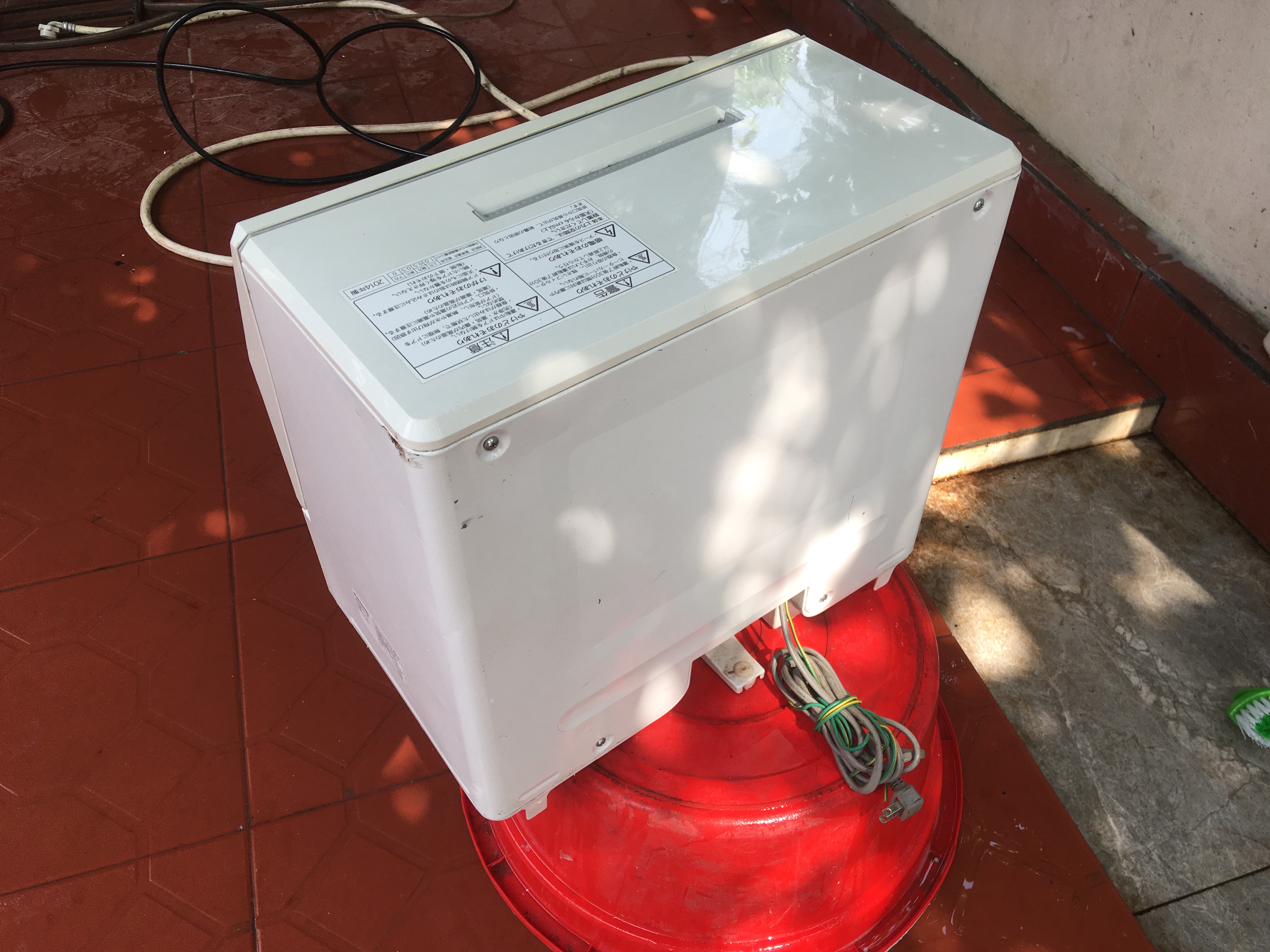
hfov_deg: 61.7
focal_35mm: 29
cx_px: 635
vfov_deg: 48.2
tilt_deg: -45.7
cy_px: 476
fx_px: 1064
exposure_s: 1/180
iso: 25
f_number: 2.2
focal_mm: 4.15
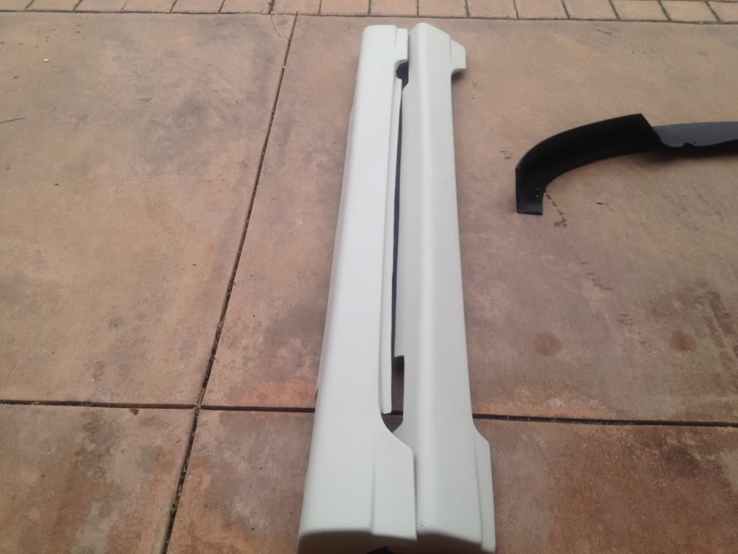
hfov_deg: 52.6
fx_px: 746
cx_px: 369
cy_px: 277
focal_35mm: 35
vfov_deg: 40.7
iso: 64
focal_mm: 4.3
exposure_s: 1/480
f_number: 2.4
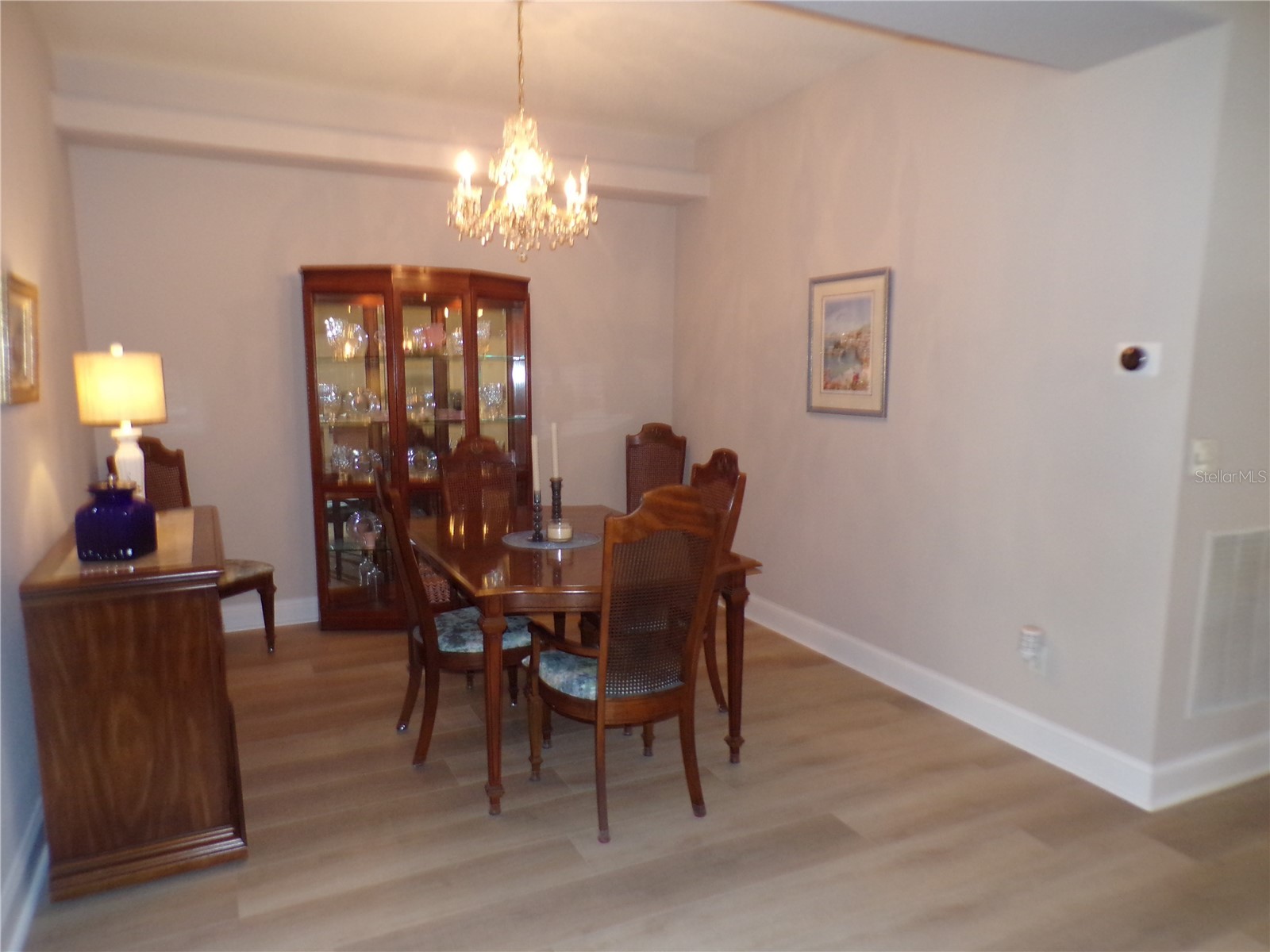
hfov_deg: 71.6
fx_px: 881
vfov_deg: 56.8
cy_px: 476
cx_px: 635
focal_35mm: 24
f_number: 3
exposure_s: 1/34
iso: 218
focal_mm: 4.3
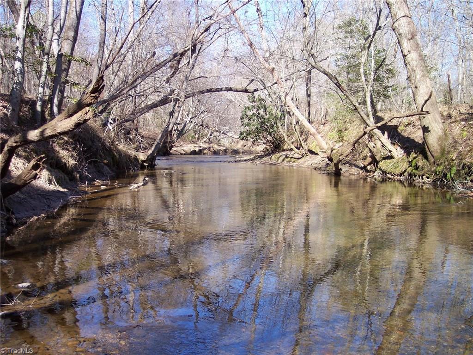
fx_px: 519
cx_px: 236
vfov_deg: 37.7
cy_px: 178
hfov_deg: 49.0
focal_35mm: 38
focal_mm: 8
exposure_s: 1/500
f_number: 2.8
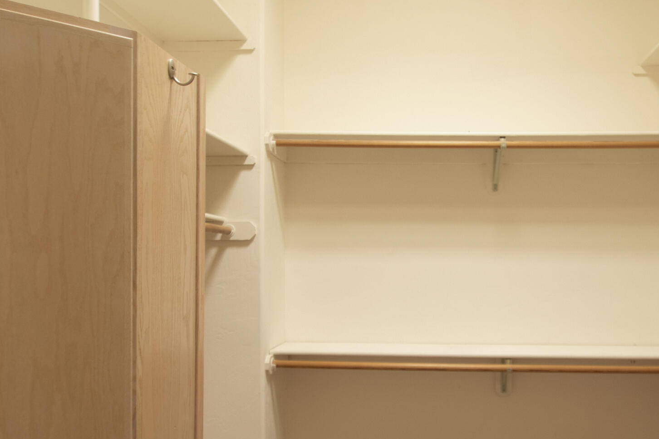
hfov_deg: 58.8
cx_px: 445
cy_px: 311
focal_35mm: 31
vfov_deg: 41.5
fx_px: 567
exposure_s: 1/15
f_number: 5.6
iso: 220
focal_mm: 10
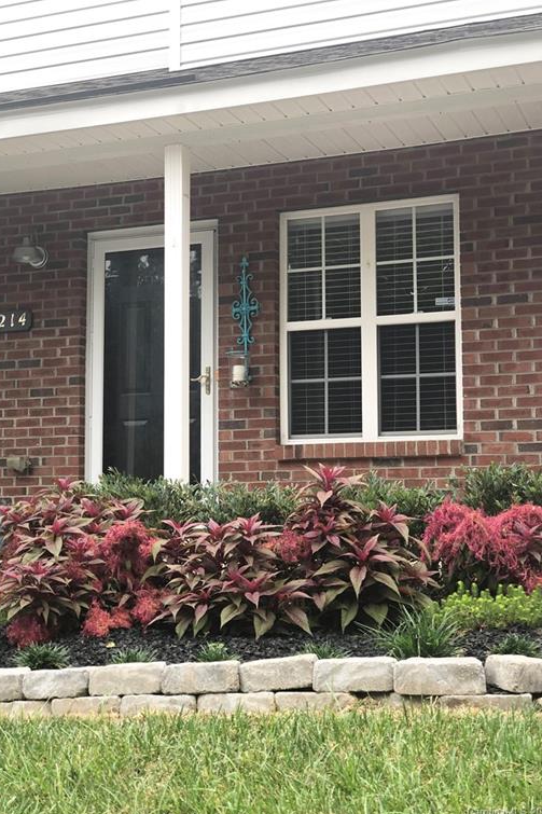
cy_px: 405
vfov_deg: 36.3
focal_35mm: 55
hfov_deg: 24.6
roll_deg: +0.3
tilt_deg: +6.2
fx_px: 1243
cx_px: 249
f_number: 2.4
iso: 25
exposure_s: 1/60
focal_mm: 6
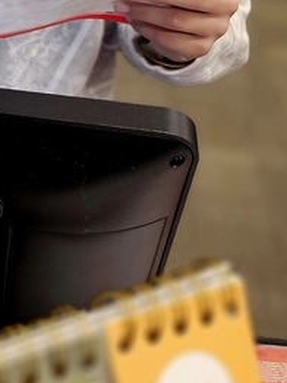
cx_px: -173
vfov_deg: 21.3
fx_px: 997
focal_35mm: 90
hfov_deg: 14.9
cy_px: 32
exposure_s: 1/120
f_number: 1.7
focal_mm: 6.3
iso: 400
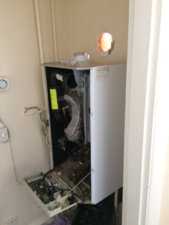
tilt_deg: -17.8
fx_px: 189
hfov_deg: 48.2
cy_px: 112
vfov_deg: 61.7
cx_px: 84
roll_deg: +2.3
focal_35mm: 29
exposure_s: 1/20
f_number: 2.2
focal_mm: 4.15
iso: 320
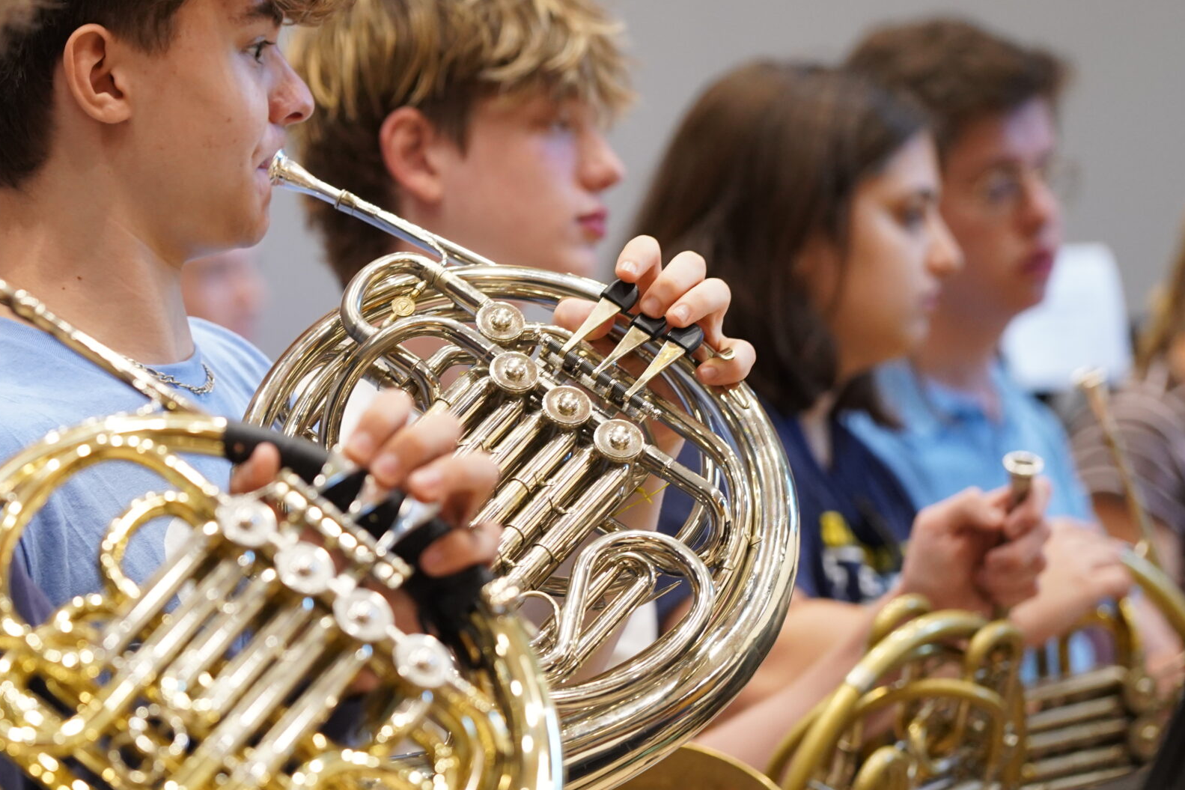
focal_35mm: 241
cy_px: 441
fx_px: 7932
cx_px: 288
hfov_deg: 8.5
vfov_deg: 5.7
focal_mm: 149
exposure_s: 1/125
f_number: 4
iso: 2500
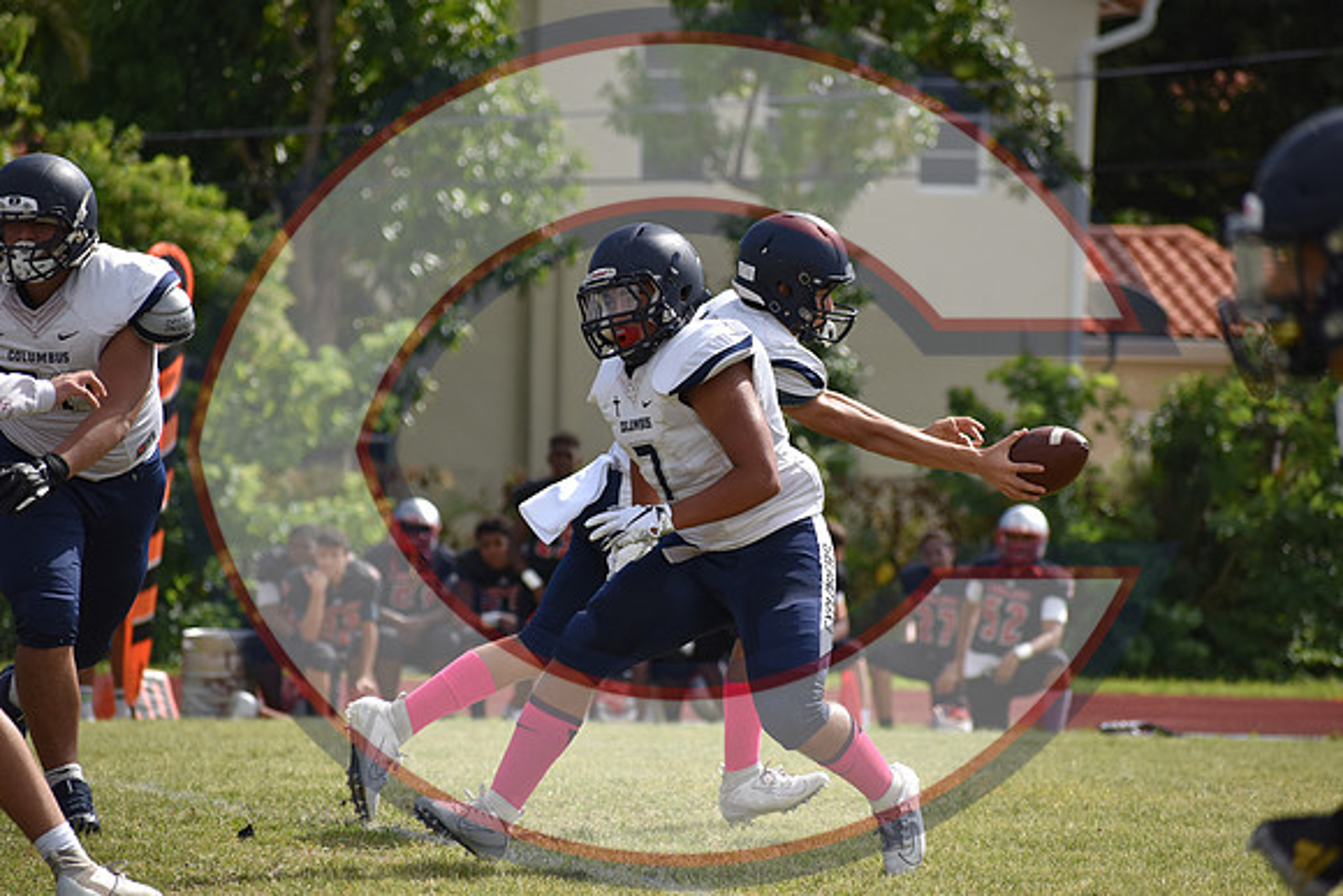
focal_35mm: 292
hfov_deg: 7.0
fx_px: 10914
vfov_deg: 4.7
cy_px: 448
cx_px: 672
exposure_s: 1/2000
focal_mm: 195
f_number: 5.6
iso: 360
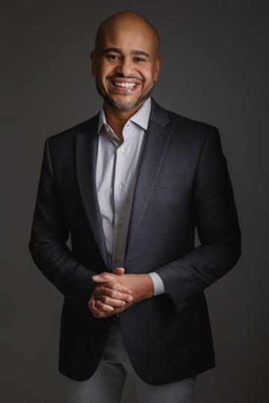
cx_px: 134
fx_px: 560
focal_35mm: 50
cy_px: 202
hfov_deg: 27.0
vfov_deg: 39.6
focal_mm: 50
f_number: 9
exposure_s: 1/200
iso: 125
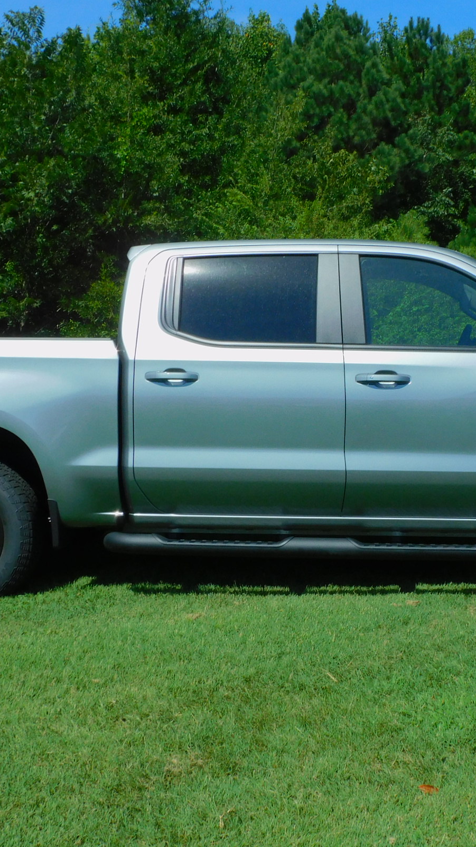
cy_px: 403
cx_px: 304
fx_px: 1144
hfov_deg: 23.4
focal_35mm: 51
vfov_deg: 40.6
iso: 125
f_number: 4.5
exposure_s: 1/1600
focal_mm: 5.9
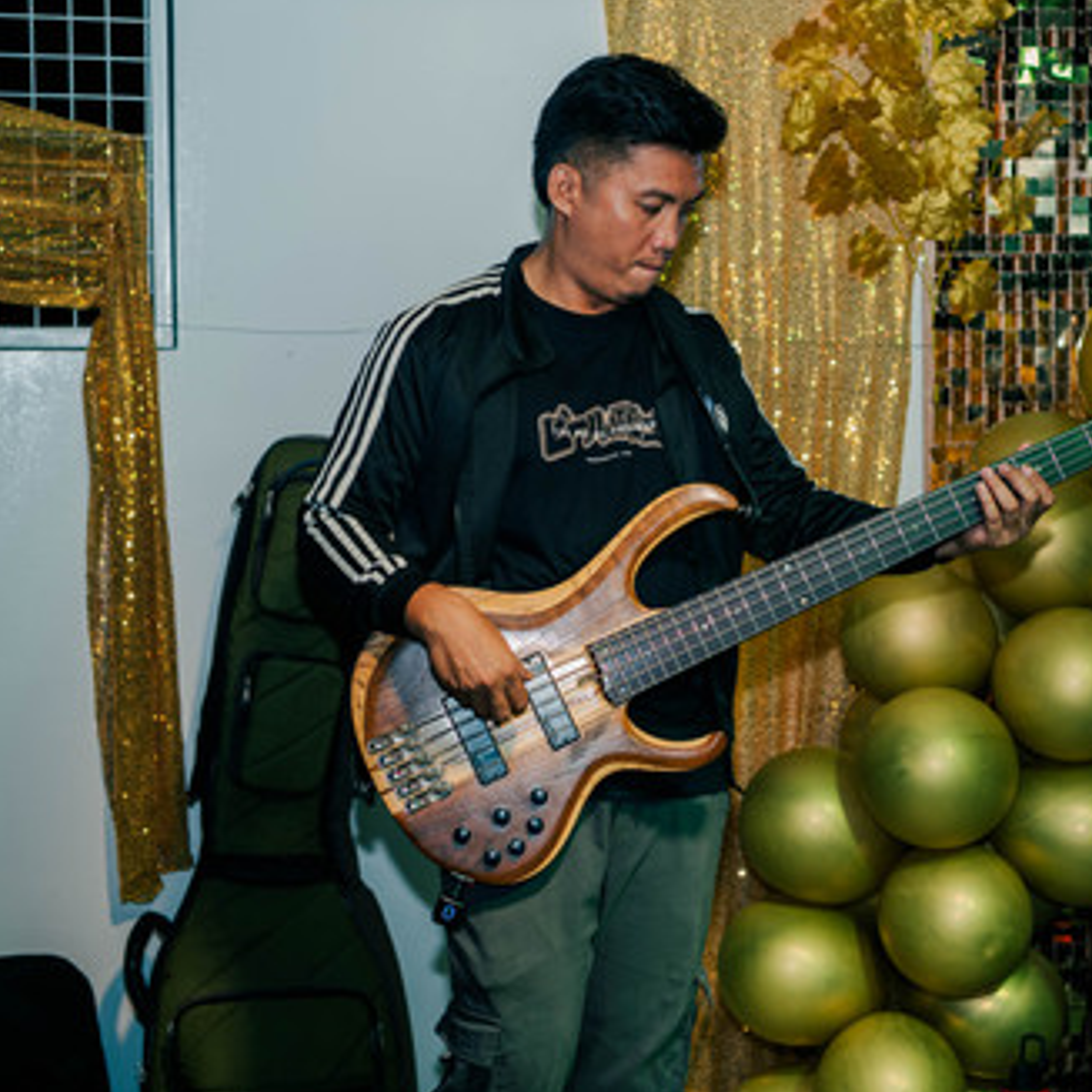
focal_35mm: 65
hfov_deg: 26.4
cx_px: 641
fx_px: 2320
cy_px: 546
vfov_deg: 26.5
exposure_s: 1/200
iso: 800
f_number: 2.8
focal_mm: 50
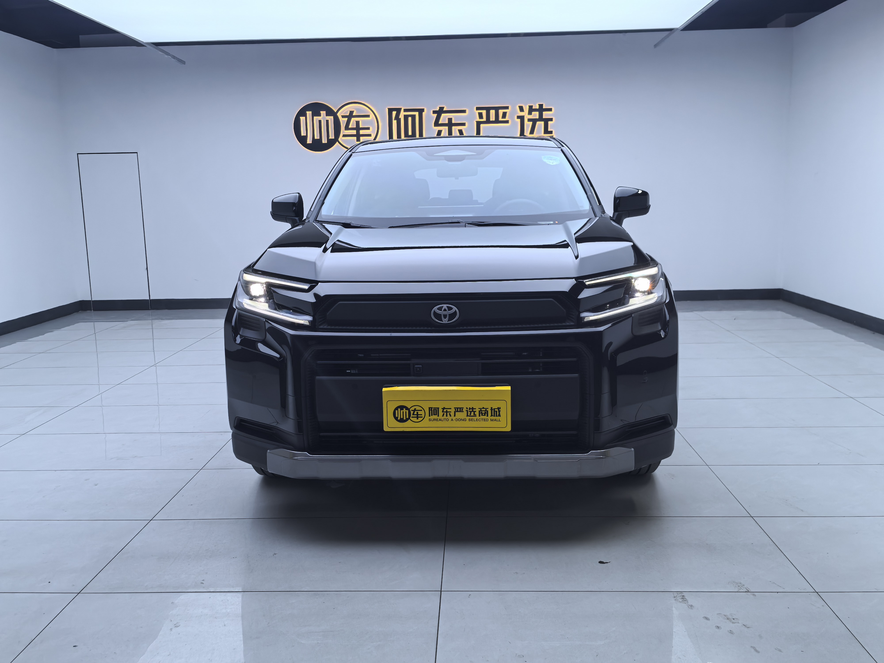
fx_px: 792
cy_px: 332
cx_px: 442
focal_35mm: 31
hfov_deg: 58.4
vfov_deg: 45.4
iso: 50
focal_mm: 6.35
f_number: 2
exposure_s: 1/250
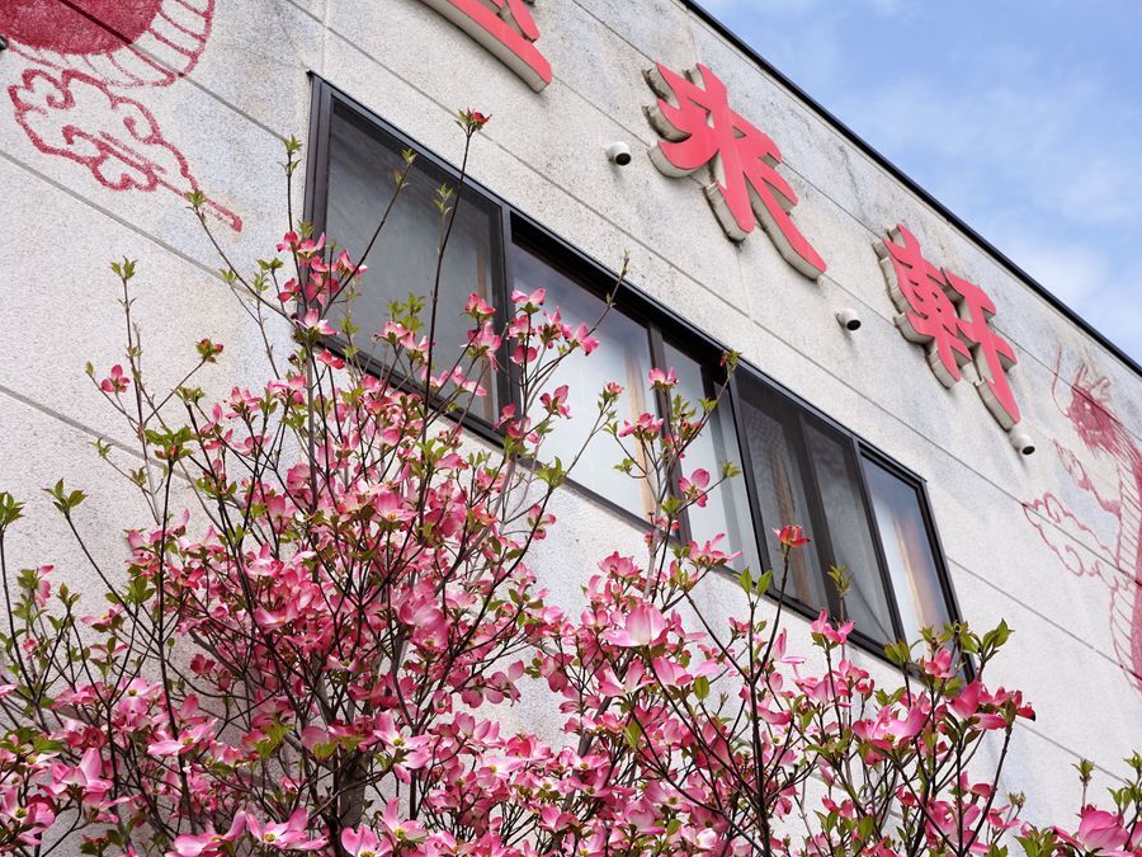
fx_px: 1650
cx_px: 600
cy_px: 377
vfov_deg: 29.1
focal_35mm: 50
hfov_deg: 38.2
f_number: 11
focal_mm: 26
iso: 100
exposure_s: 1/200
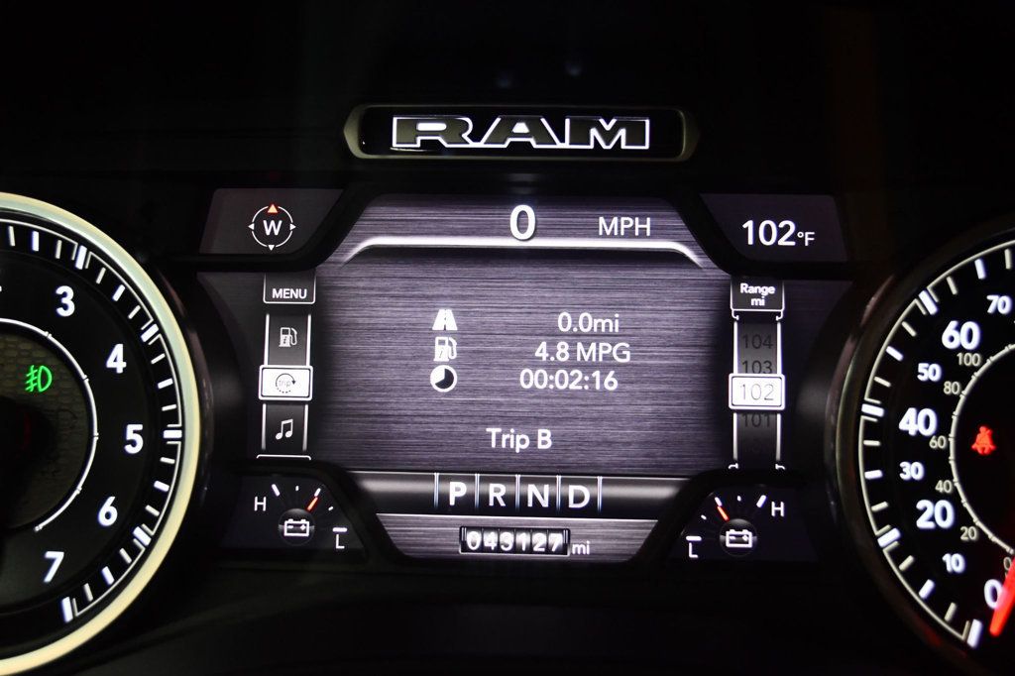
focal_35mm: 39
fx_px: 1099
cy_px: 338
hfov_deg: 49.6
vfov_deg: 34.2
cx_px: 508
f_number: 4.2
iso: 2200
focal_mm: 26
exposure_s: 1/125
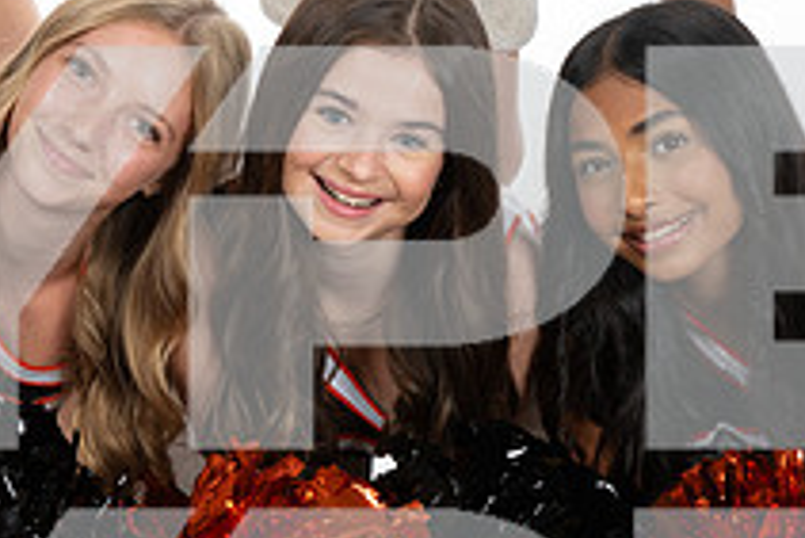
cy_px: 250
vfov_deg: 9.1
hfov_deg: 13.5
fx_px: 3379
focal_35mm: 151
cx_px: 114
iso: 800
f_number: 8
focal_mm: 55
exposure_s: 1/320
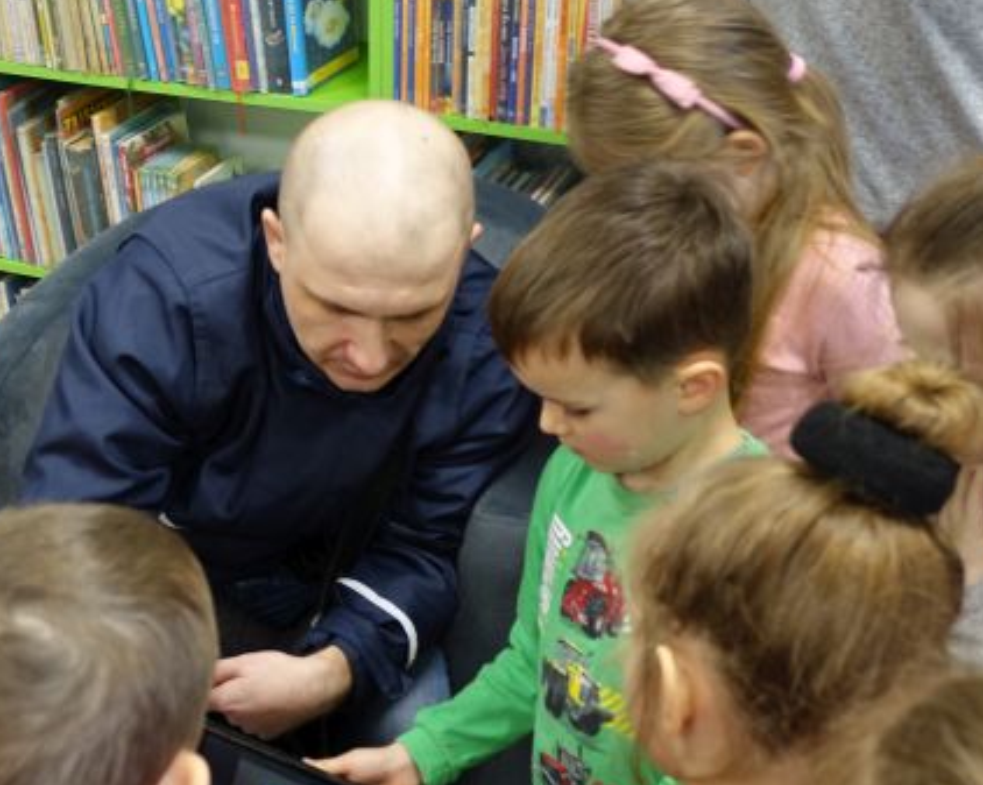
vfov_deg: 26.6
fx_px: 1657
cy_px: 448
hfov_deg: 32.7
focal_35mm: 57
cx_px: 305
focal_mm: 14.53
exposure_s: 1/40
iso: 400
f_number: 2.8
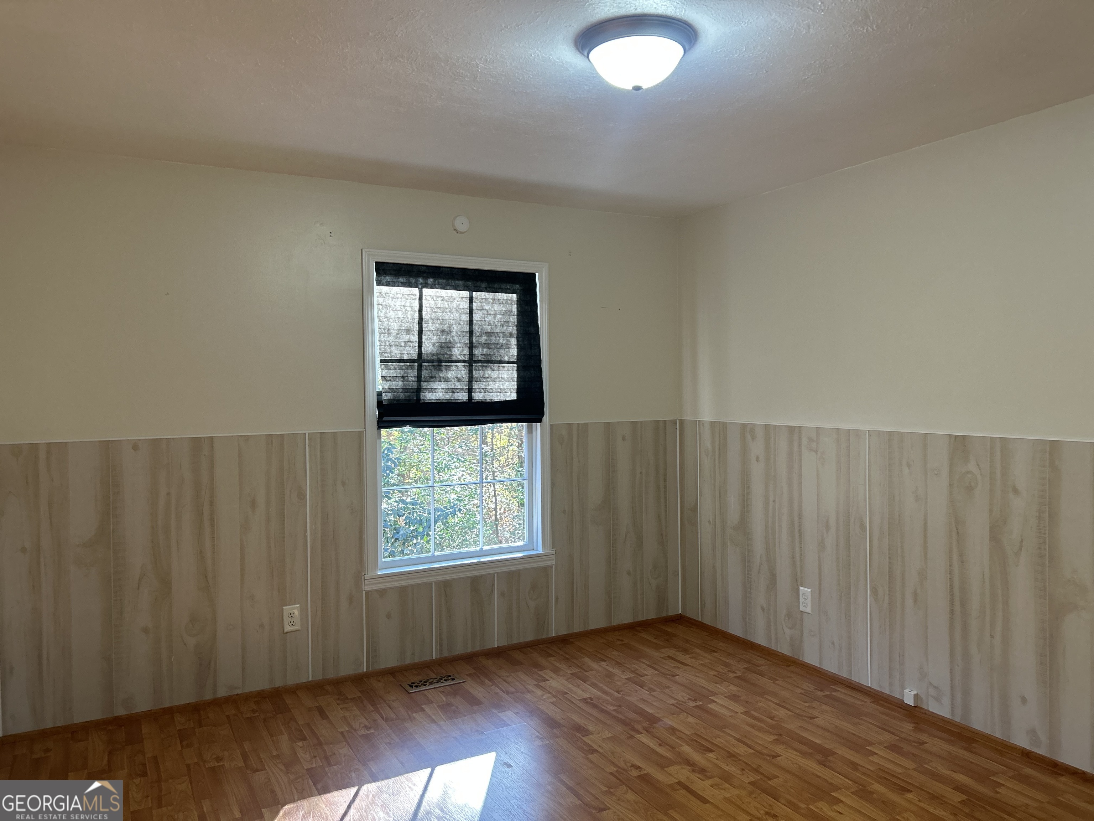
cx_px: 547
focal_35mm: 26
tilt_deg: -0.6
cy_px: 410
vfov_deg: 53.1
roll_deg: +1.3
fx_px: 822
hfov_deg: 67.3
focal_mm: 5.7
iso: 125
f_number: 1.5
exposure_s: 1/120
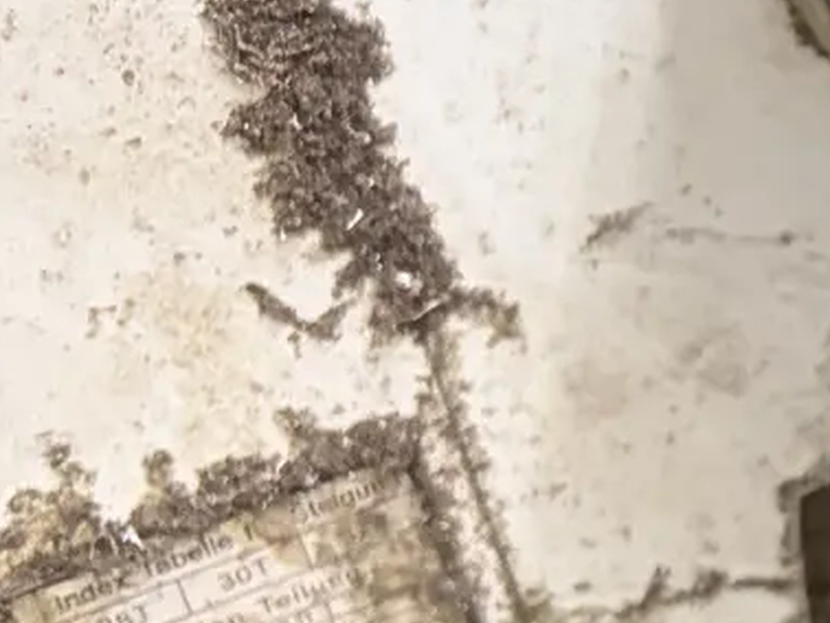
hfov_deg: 12.1
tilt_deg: -34.6
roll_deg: +2.8
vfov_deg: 11.2
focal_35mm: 132
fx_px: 3167
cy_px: 156
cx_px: 1965
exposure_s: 1/33
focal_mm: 5.96
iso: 400
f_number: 1.6
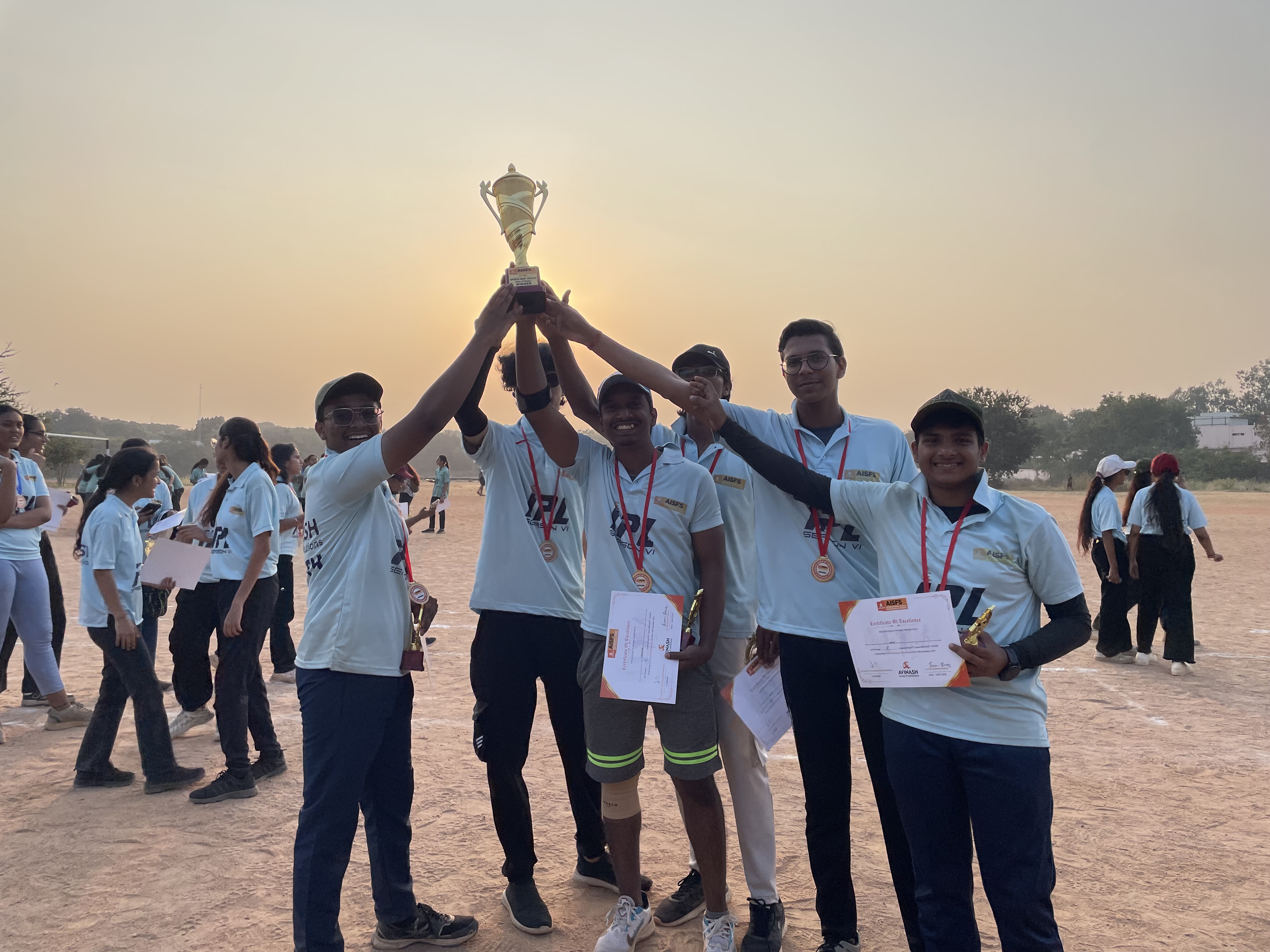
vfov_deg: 53.1
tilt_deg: +0.5
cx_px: 635
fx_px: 954
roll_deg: -0.6
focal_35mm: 26
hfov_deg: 67.3
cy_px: 476
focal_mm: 4.2
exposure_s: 1/2174
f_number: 1.6
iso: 32
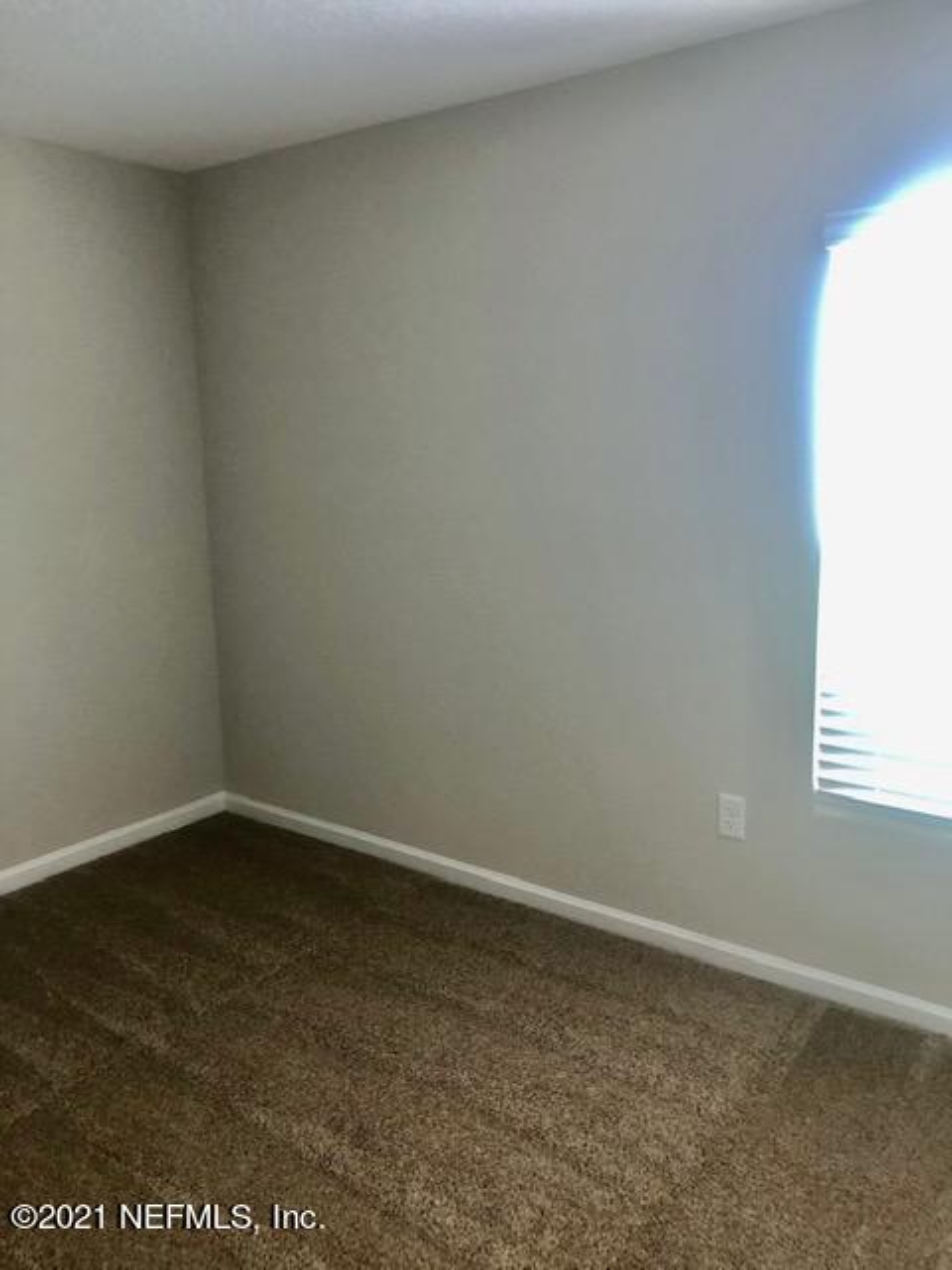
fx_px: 1027
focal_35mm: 28
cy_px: 635
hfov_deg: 49.7
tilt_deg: -10.3
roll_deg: +1.9
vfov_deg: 63.4
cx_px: 476
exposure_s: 1/20
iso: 40
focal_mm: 3.99
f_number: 1.8
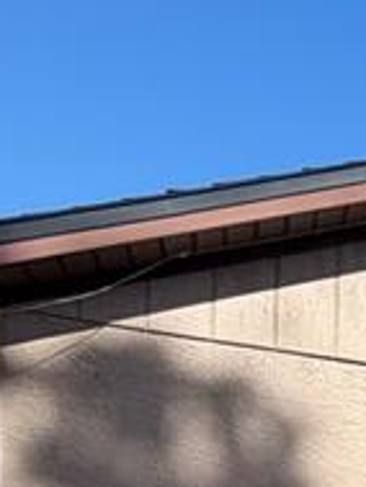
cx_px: 925
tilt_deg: -4.3
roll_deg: -3.7
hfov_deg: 12.4
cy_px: 752
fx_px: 1253
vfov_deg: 19.0
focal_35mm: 89
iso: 20
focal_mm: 2.22
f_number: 2.2
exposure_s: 1/770
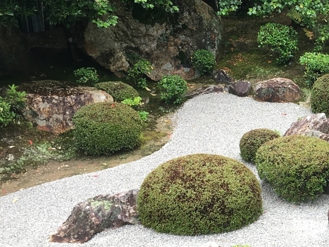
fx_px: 685
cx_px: 375
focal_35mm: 72
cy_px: 139
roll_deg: -1.0
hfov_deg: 24.9
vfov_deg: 20.5
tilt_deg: -16.6
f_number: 2.2
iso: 25
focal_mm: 4.15
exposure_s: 1/159
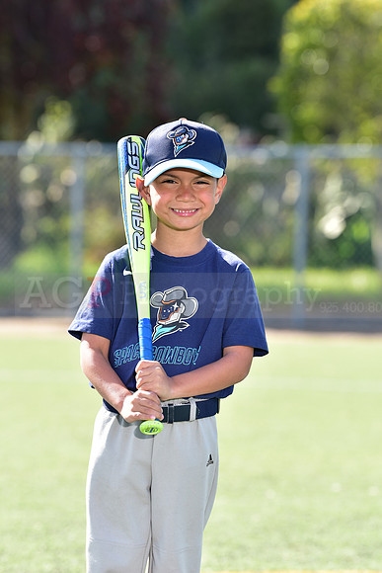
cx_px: 191
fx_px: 3181
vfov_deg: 10.3
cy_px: 286
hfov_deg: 6.9
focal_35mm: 200
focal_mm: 200
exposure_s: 1/125
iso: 100
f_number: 5.6
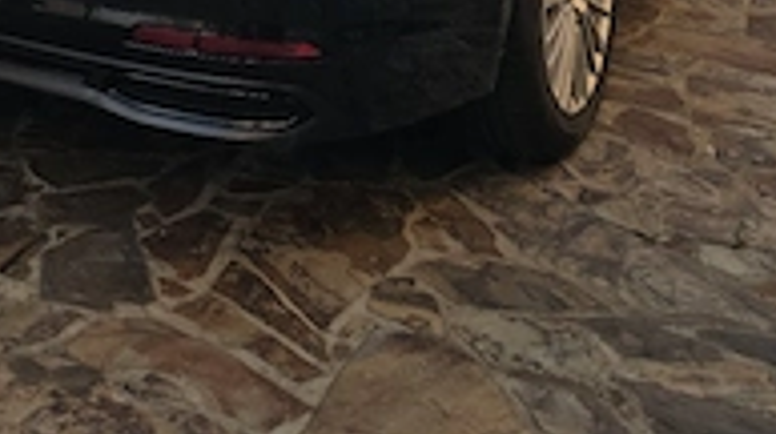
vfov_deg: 17.9
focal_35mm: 52
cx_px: 249
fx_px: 1069
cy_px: -366
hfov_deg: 39.4
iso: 12
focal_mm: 6.3
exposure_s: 1/1111
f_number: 1.7
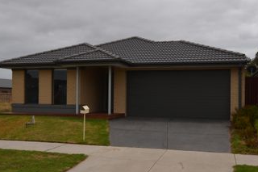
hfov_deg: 44.5
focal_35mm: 44
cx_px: 121
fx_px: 315
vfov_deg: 30.5
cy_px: 93
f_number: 11
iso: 100
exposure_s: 1/200
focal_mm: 20
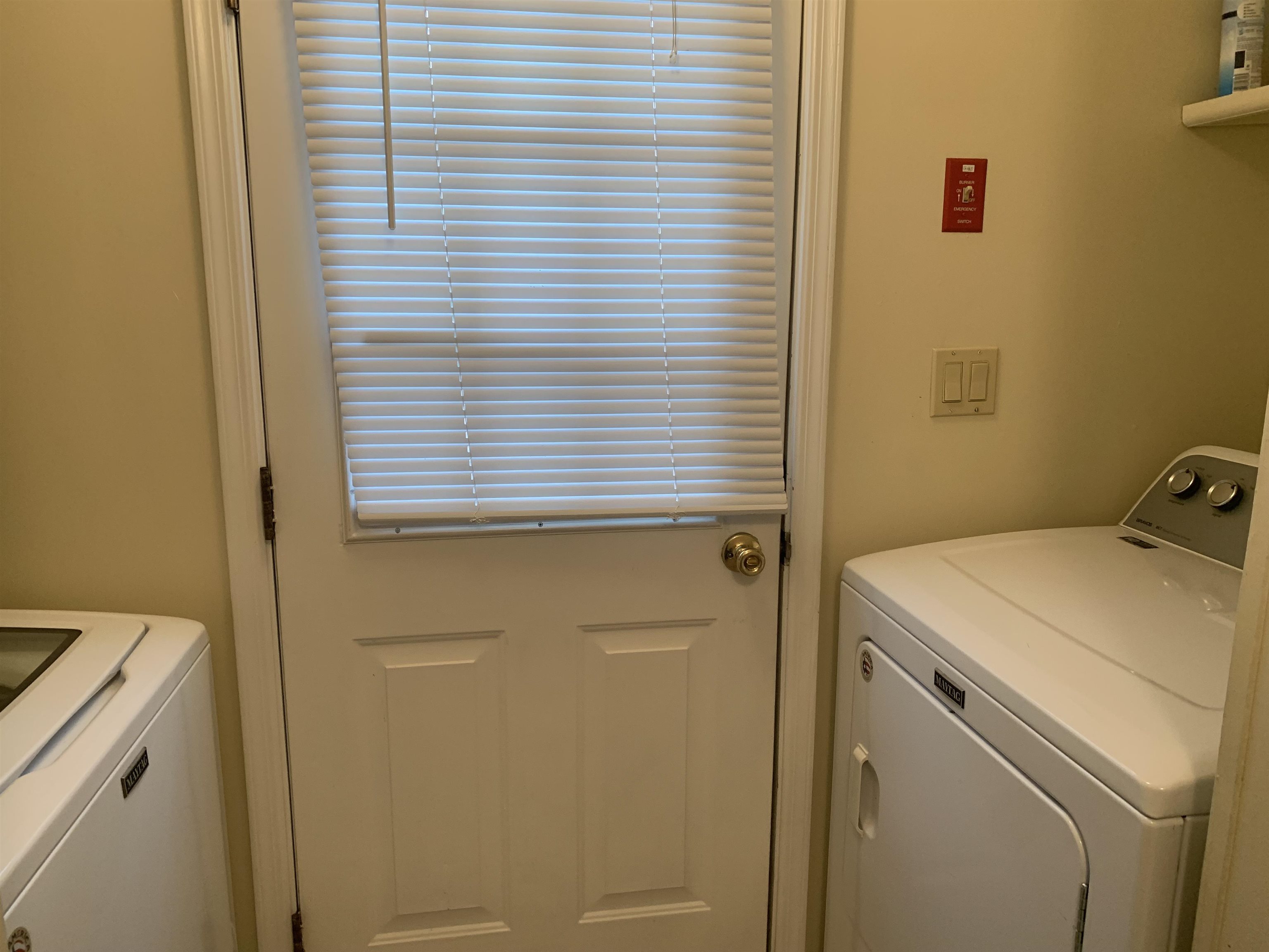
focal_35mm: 26
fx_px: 953
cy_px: 476
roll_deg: -0.5
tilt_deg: -12.0
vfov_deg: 53.1
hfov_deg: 67.3
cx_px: 634
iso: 100
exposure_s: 1/60
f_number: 1.8
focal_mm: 4.25
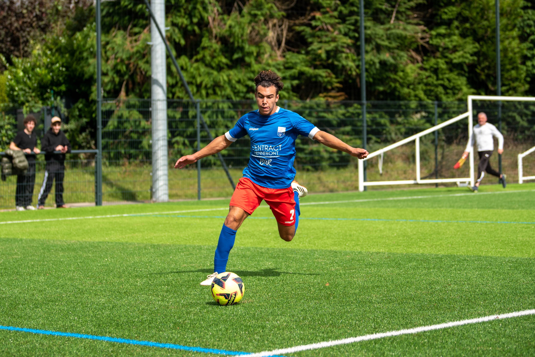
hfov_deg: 20.3
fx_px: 1494
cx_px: 254
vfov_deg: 13.6
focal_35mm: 101
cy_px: 124
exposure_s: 1/4000
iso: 180
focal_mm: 70
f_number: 2.8
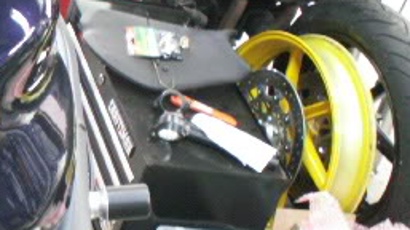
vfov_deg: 12.7
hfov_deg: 20.8
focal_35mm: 95
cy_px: 109
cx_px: -96
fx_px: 1032
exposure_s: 1/6
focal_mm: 5.86
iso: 160
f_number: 2.8
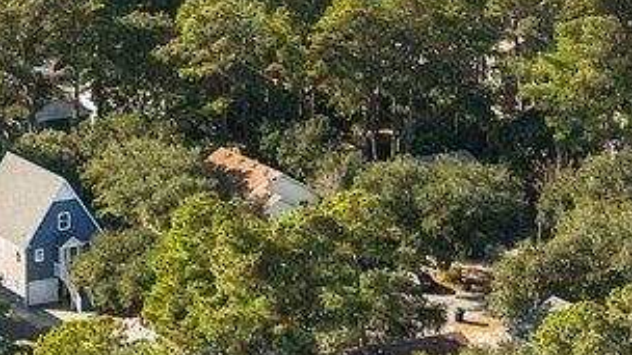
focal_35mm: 176
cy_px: 272
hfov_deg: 12.2
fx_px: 2949
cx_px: 114
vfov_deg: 6.9
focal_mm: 12.29
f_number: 2.8
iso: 130
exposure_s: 1/3200
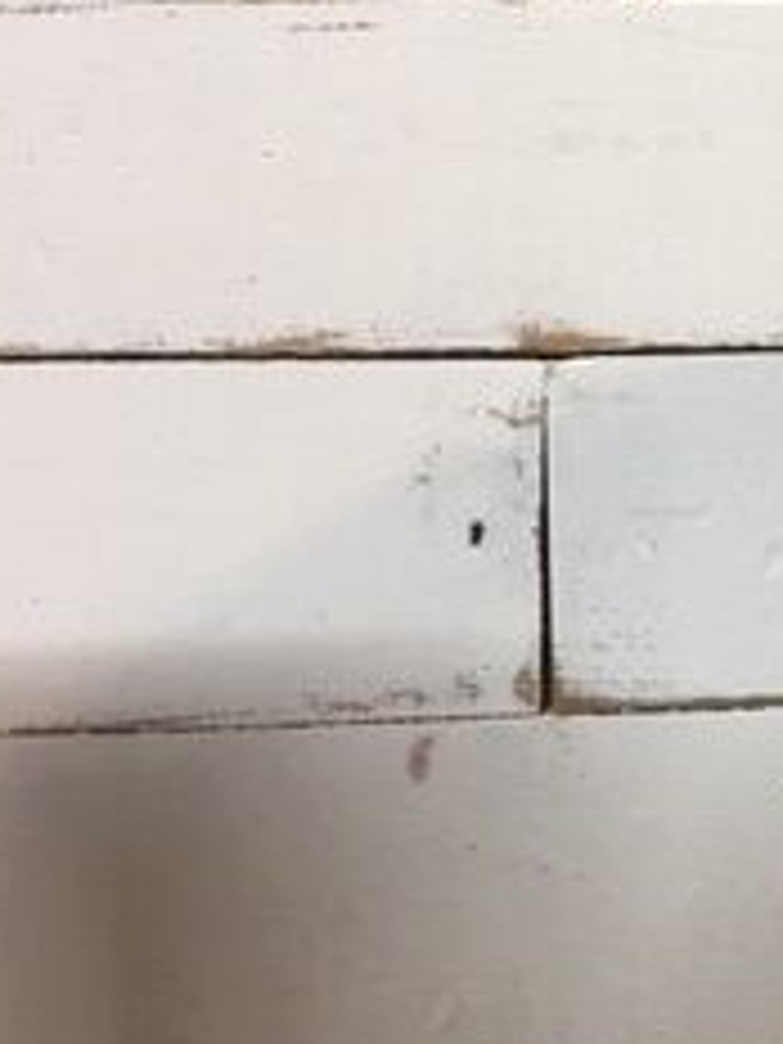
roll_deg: +0.5
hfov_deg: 17.2
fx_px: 2413
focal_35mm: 80
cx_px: 1053
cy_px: 454
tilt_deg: +0.3
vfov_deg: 24.4
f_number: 2.2
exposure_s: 1/17
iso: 40
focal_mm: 4.15
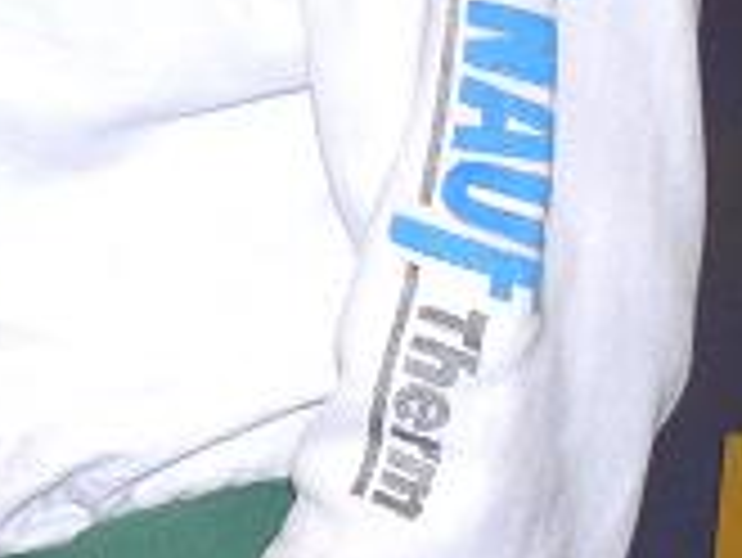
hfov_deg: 8.6
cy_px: 54
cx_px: -324
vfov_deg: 6.6
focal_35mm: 226
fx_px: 4848
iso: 100
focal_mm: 8.6
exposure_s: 1/30
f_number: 2.8
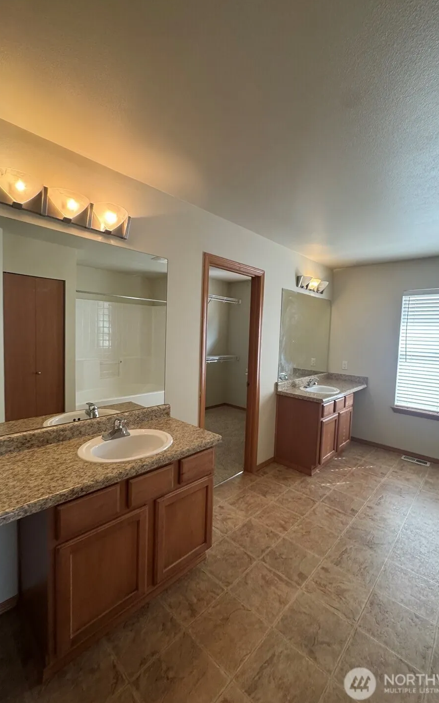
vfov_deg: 101.5
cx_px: 228
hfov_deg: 74.7
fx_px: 287
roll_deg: -3.4
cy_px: 351
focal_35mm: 15
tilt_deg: -2.1
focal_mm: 2.22
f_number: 2.2
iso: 250
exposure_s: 1/120
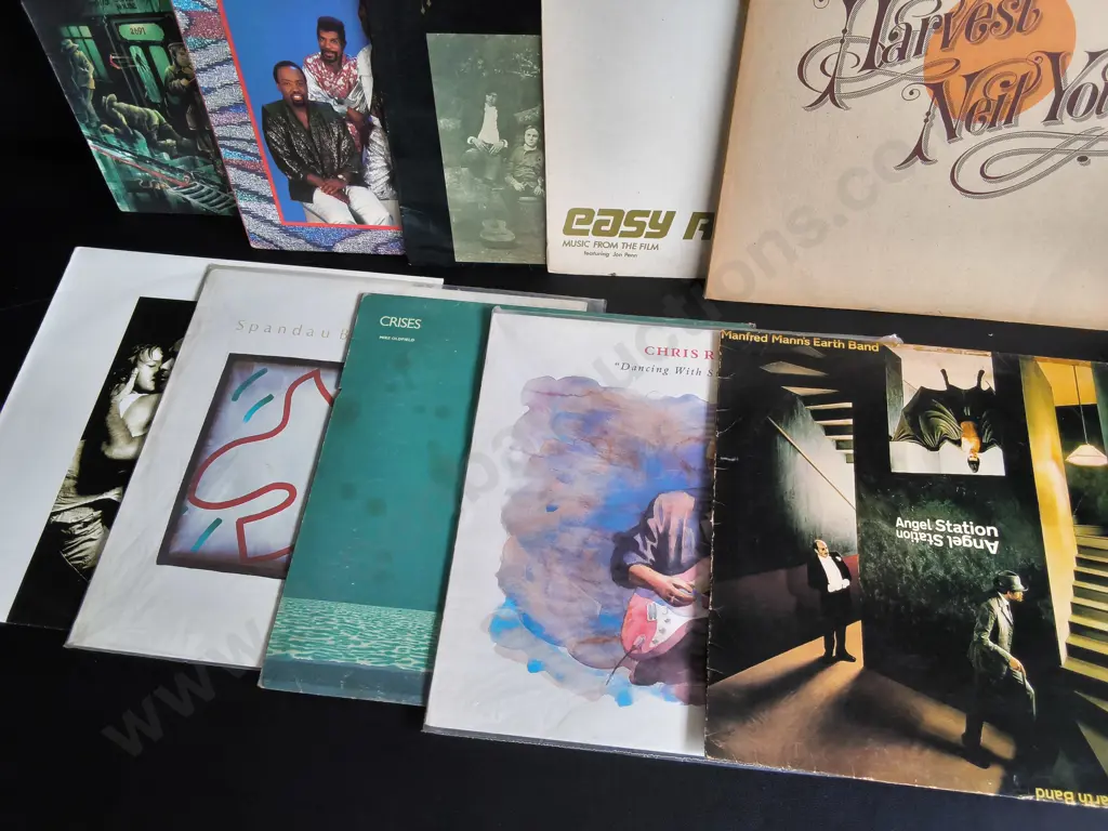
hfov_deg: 65.3
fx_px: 864
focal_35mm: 27
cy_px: 416
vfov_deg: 51.4
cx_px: 554
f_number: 2
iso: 100
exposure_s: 1/120
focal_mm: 2.87
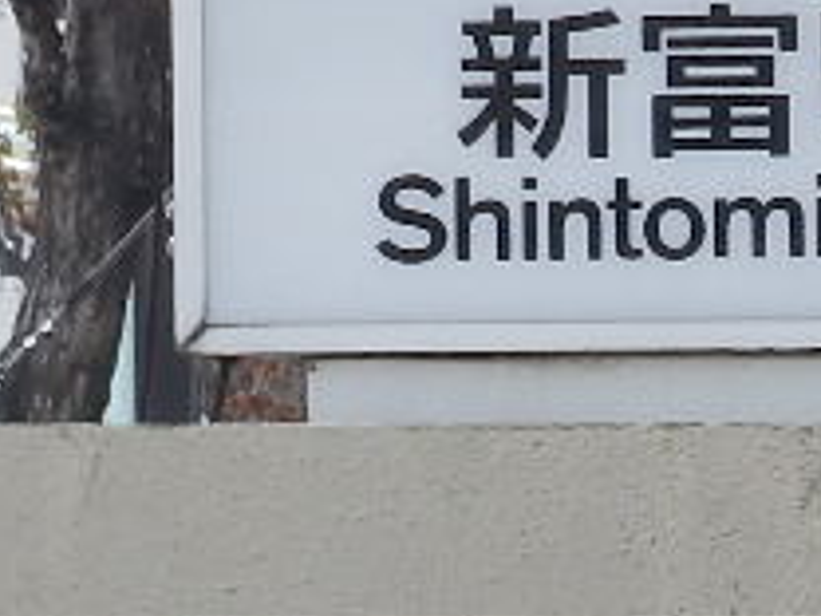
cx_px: 932
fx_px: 31093
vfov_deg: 1.1
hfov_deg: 1.5
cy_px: 932
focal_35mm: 1311
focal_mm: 38.2
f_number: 5.6
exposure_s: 1/80
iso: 80
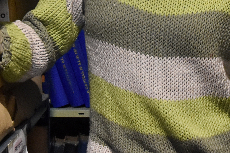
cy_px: -84
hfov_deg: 15.5
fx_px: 843
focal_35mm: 132
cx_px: 176
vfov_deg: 10.0
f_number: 2.8
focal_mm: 22
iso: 1600
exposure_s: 1/30
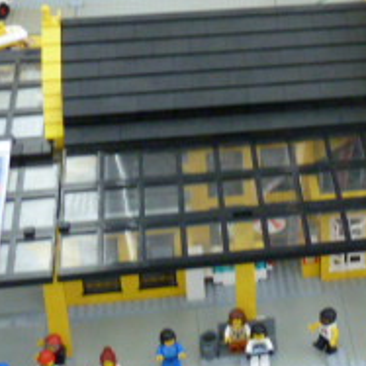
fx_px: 1340
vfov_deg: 15.3
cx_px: 460
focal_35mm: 112
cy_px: 16
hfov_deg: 14.9
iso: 400
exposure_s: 1/8
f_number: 3.6
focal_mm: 6.1
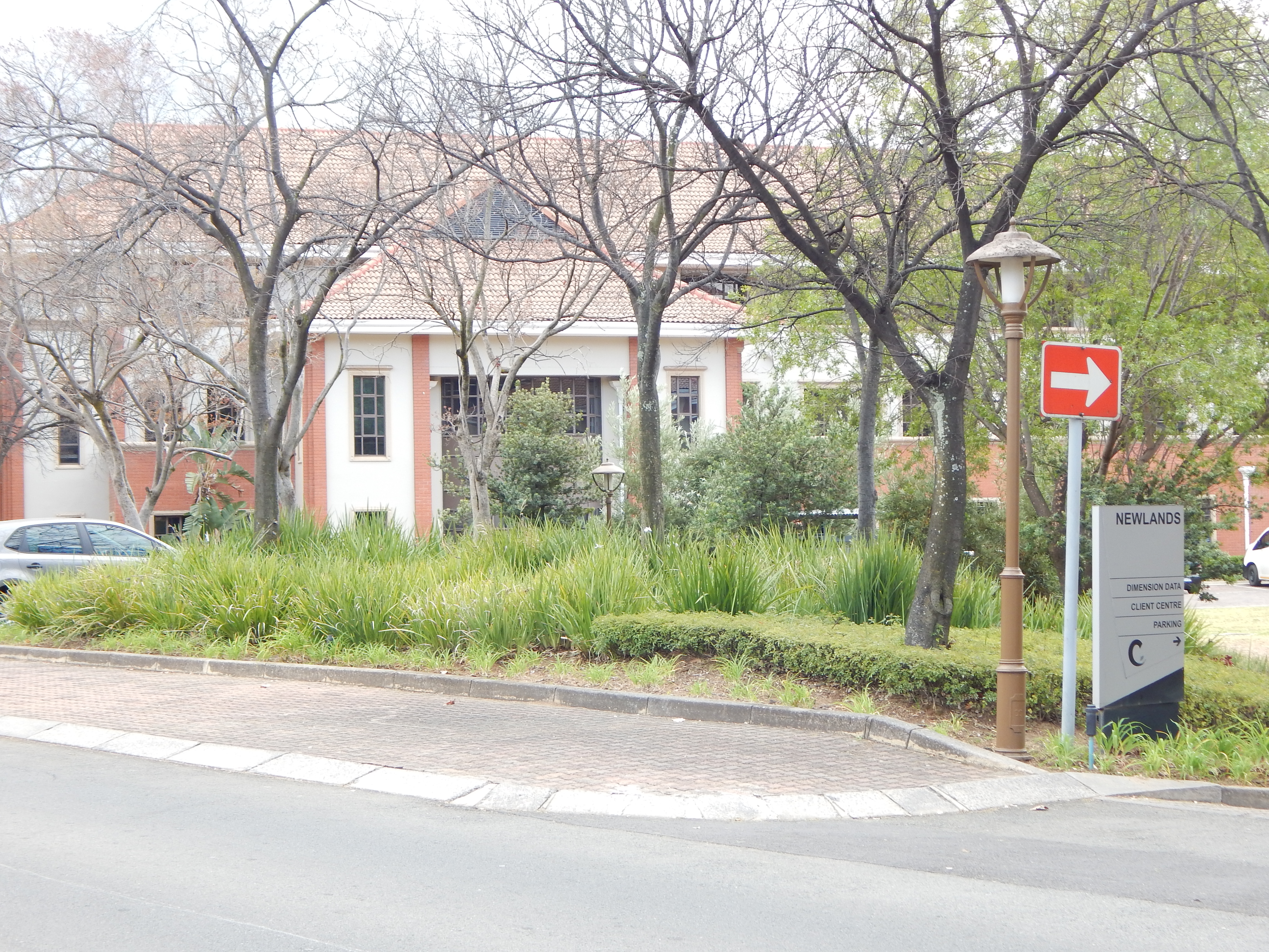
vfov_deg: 24.0
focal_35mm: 61
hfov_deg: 31.7
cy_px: 476
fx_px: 2236
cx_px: 634
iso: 125
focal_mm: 10.9
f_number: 4
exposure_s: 1/80
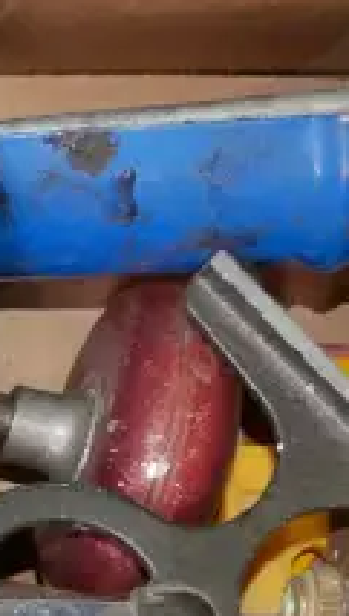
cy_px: 954
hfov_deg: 6.2
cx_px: -759
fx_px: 2901
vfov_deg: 11.6
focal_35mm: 177
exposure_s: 1/80
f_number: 3.8
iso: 3200
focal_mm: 17
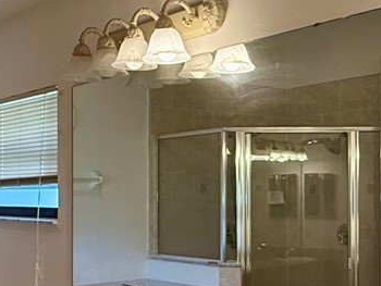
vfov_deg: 22.8
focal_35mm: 64
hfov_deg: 30.2
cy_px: 201
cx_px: 195
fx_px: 705
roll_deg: -0.1
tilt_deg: +0.2
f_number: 2.2
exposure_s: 1/120
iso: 320
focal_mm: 2.22
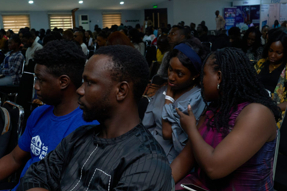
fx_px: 303
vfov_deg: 35.0
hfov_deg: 50.7
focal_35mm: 38
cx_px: 155
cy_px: 106
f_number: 4.5
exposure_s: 1/100
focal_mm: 20
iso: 1000
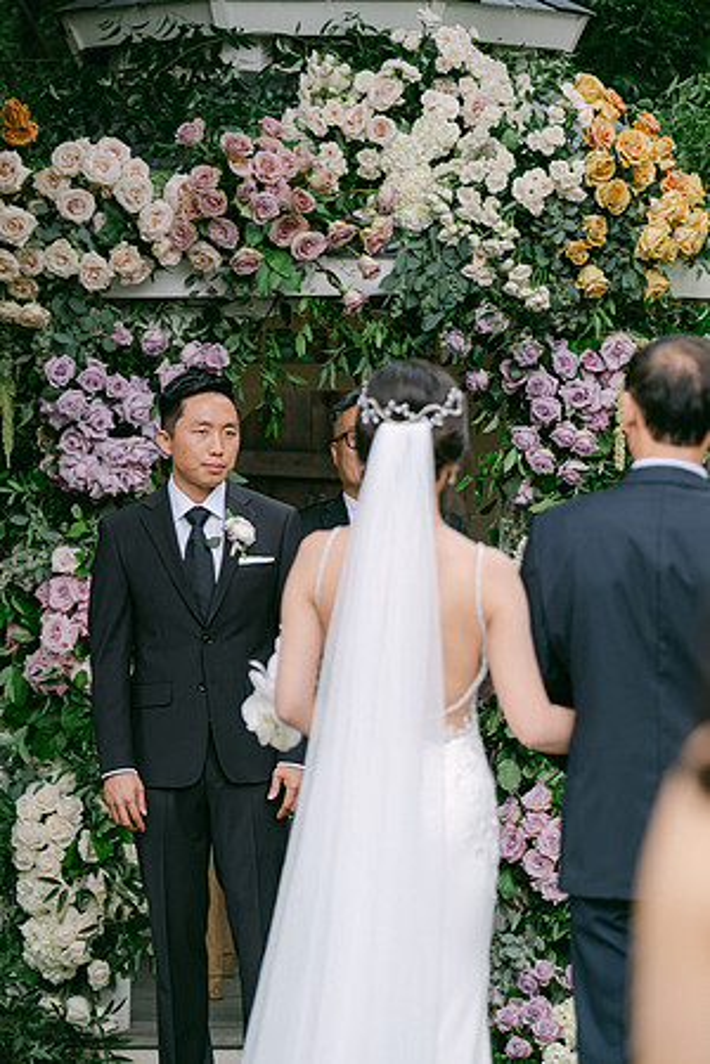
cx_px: 355
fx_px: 4910
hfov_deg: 8.3
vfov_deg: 12.4
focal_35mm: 166
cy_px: 532
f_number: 2.8
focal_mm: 110.6
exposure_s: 1/170
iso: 320
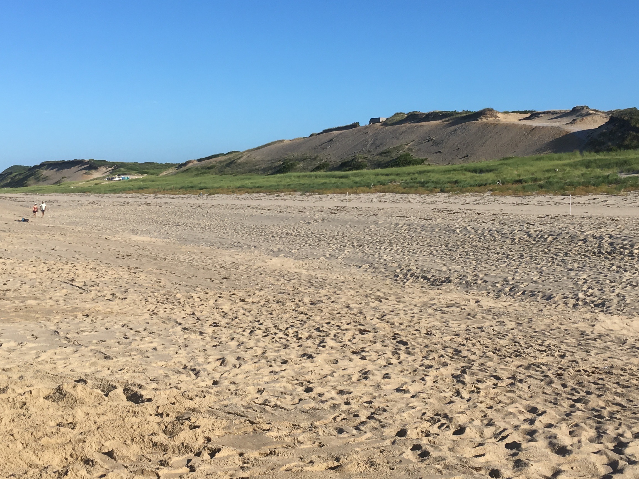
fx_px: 941
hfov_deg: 37.5
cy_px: 181
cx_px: 324
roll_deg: +0.1
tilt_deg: -0.6
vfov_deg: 28.5
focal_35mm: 51
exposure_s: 1/1832
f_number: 2.2
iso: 25
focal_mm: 4.15
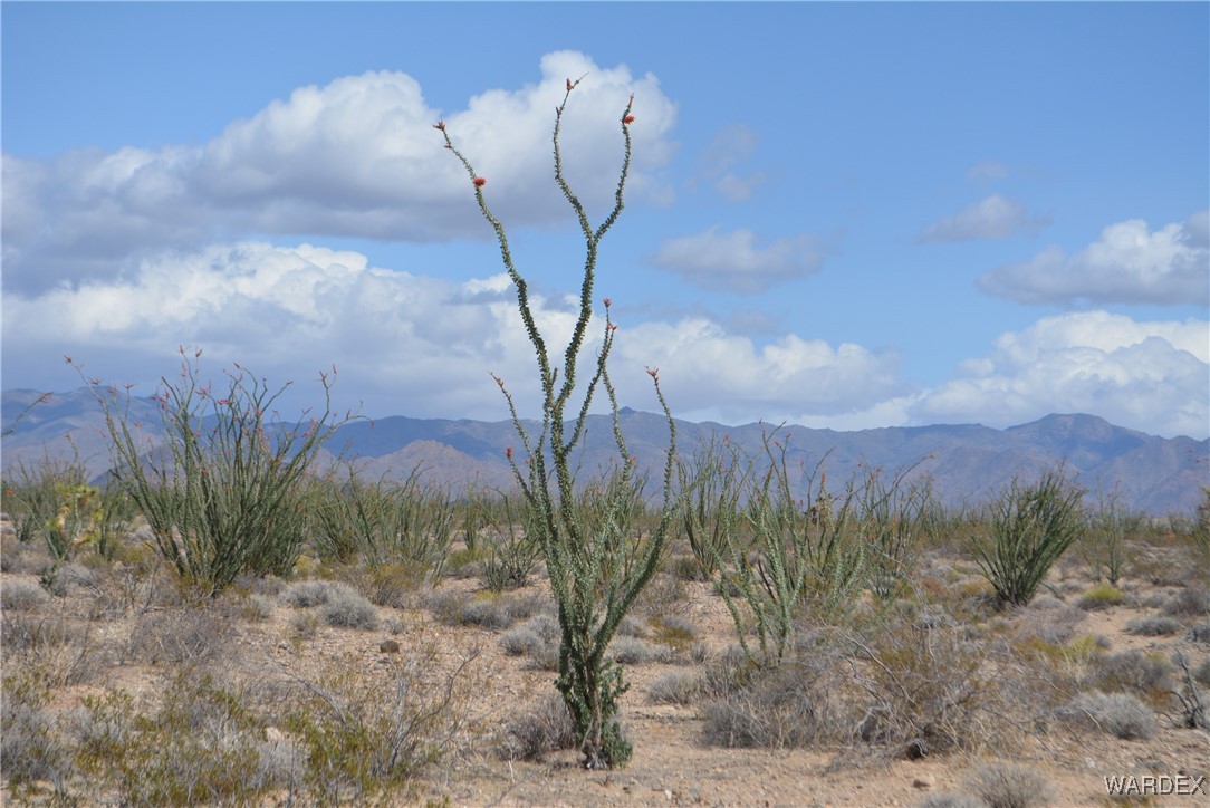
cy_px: 404
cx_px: 605
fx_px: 2774
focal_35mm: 82
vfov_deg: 16.6
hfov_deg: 24.6
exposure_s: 1/2000
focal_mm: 55
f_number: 8
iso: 400
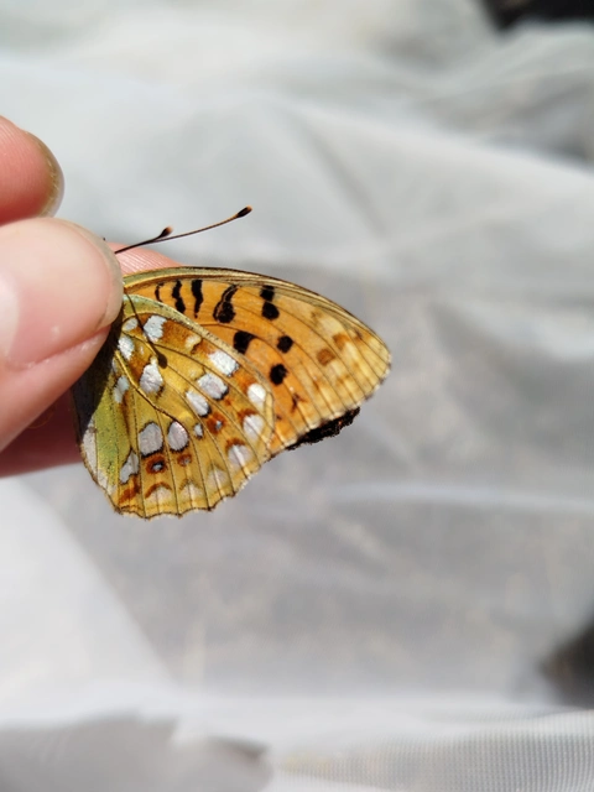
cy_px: 396
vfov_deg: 55.4
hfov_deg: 42.9
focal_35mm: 33
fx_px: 755
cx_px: 297
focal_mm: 5.31
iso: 50
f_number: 1.7
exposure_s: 1/1233
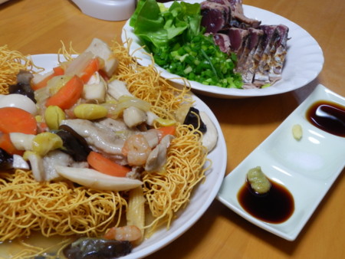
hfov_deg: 41.2
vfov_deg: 31.5
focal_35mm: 46
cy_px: 130
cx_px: 172
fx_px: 459
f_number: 4.2
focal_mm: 8.3
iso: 200
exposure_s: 1/15
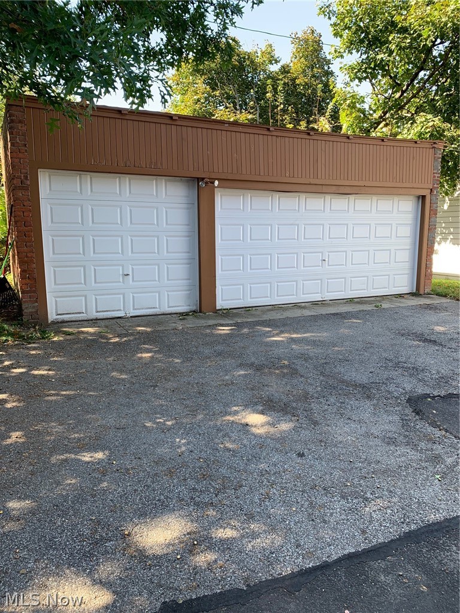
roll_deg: +0.3
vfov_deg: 67.3
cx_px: 230
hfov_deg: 53.1
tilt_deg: -8.6
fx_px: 461
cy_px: 306
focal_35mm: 26
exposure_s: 1/134
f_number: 1.8
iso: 25
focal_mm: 4.25
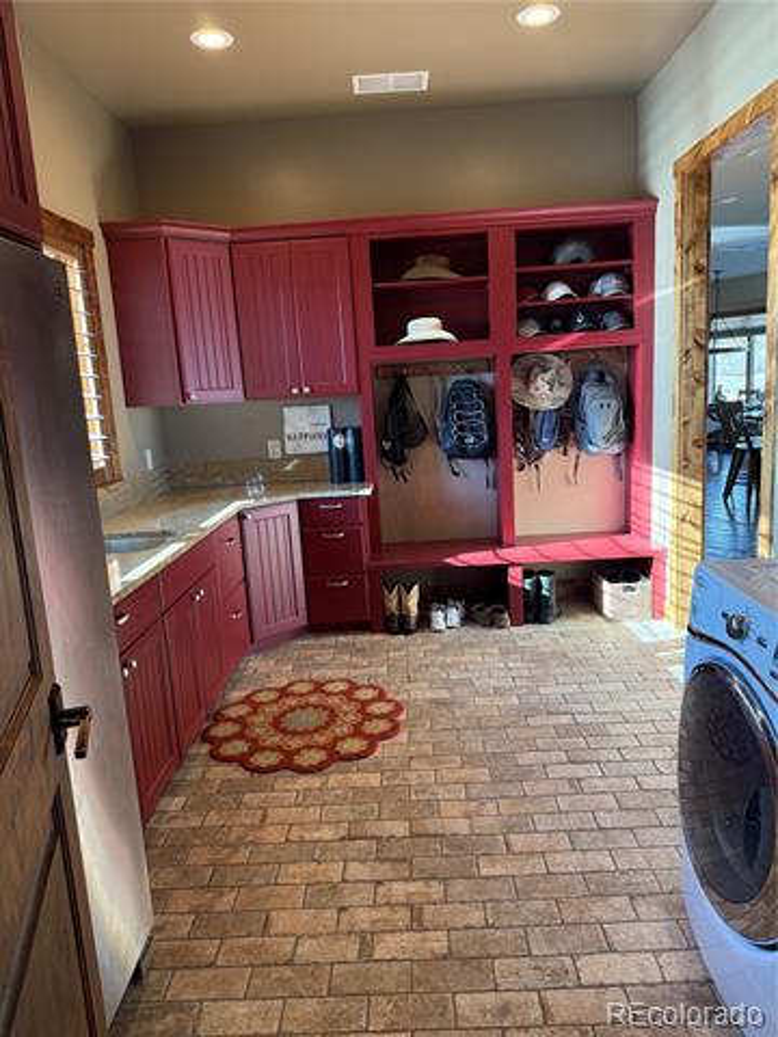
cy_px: 518
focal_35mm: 24
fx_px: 719
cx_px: 389
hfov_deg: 56.8
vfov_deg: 71.6
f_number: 1.78
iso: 250
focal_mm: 6.76
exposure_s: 1/120
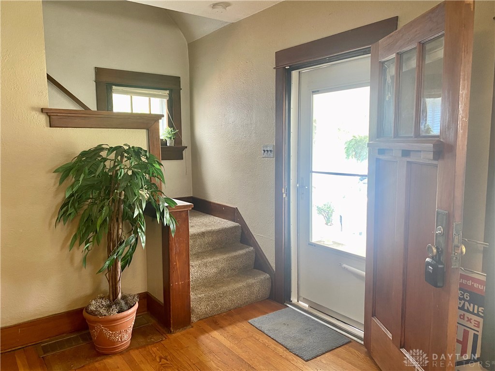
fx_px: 372
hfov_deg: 67.3
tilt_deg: -6.5
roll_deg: +0.4
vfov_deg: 53.1
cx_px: 248
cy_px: 186
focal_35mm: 26
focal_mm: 4.25
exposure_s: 1/60
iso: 100
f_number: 1.8
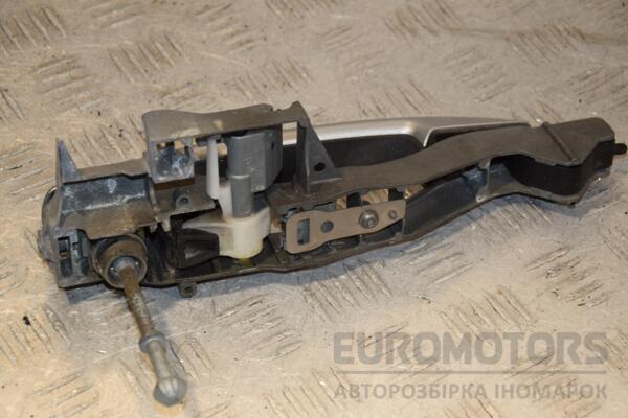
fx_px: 1832
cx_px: 314
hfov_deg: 19.5
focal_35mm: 105
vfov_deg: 13.0
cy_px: 209
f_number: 7.1
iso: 800
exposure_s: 1/200
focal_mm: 70
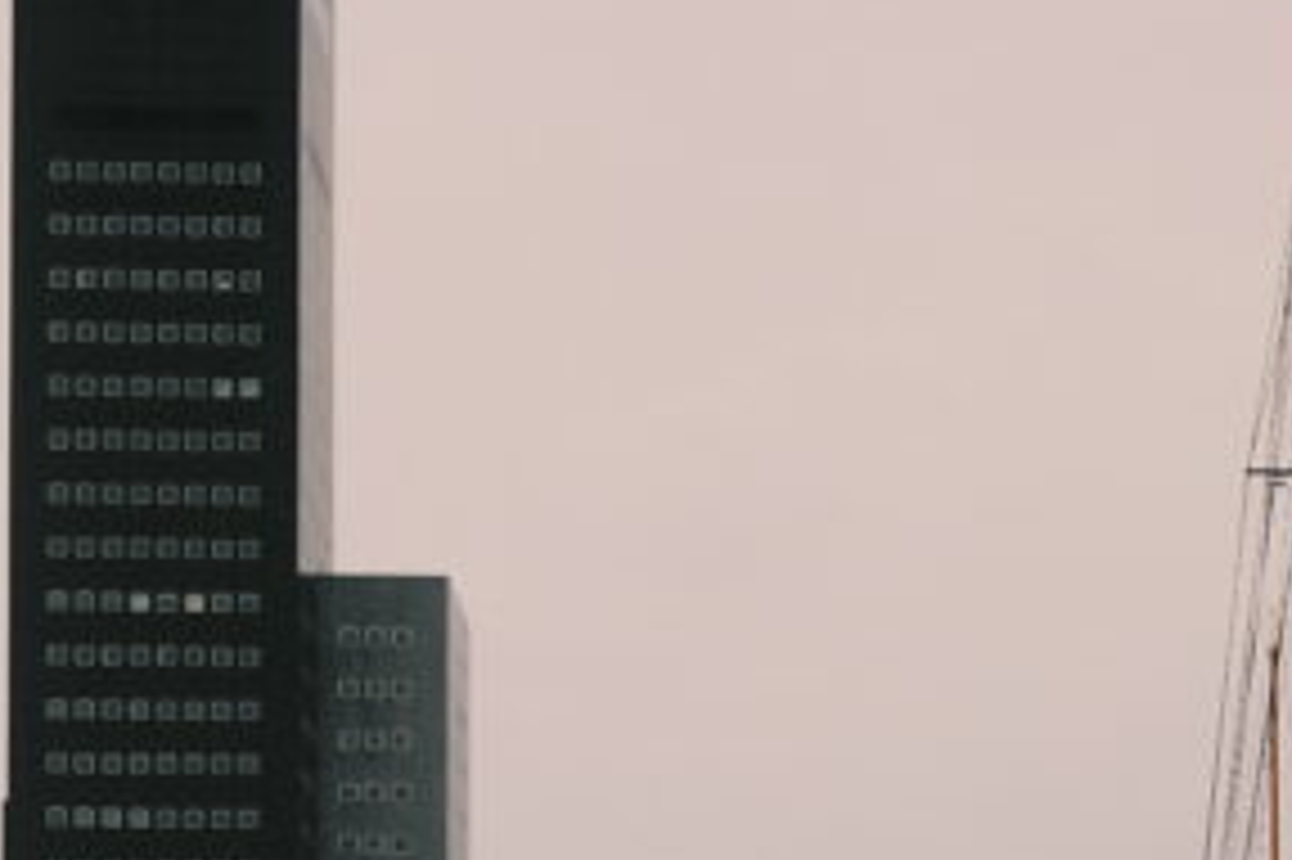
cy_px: 1412
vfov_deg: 10.5
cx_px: 1116
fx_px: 4483
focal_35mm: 125
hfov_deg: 16.2
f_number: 9
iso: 500
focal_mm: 23
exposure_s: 1/500
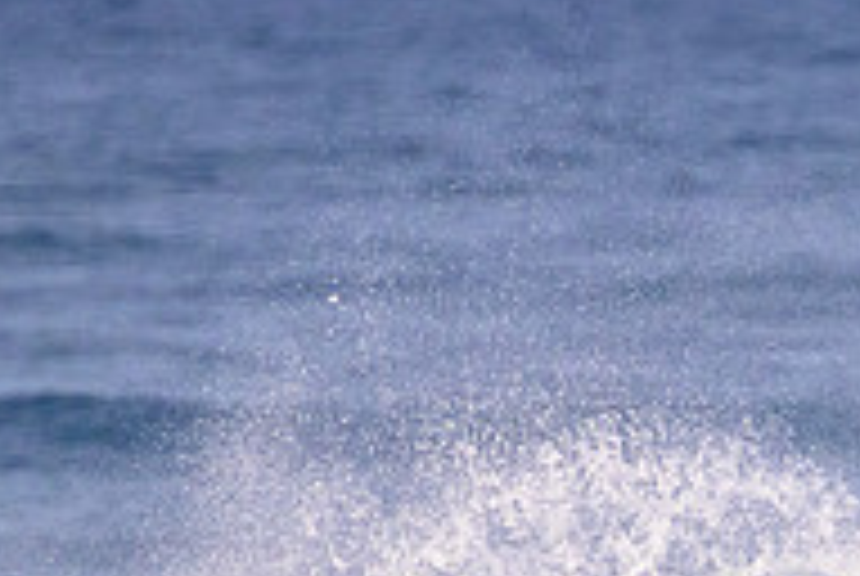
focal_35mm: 2426
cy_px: 857
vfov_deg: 0.6
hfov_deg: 0.8
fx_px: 58043
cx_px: 855
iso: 3200
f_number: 11
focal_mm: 800
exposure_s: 1/2000
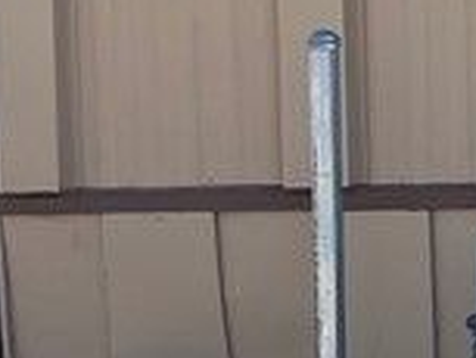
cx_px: 1462
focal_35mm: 174
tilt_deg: -0.9
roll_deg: +0.7
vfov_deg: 8.4
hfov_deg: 9.0
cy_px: -137
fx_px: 2395
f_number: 1.6
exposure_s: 1/1404
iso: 50
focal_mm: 5.1
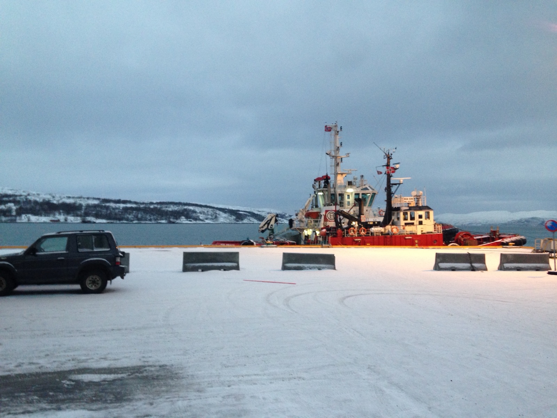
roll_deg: -0.9
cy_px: 209
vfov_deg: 42.9
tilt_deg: +0.2
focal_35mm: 33
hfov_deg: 55.4
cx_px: 278
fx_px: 531
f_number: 2.4
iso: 160
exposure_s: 1/20
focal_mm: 4.12
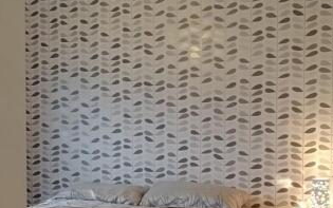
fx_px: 481
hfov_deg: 38.2
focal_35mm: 53
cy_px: 173
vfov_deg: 24.0
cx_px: 172
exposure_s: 1/33.3
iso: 400
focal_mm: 3.95
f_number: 2.2
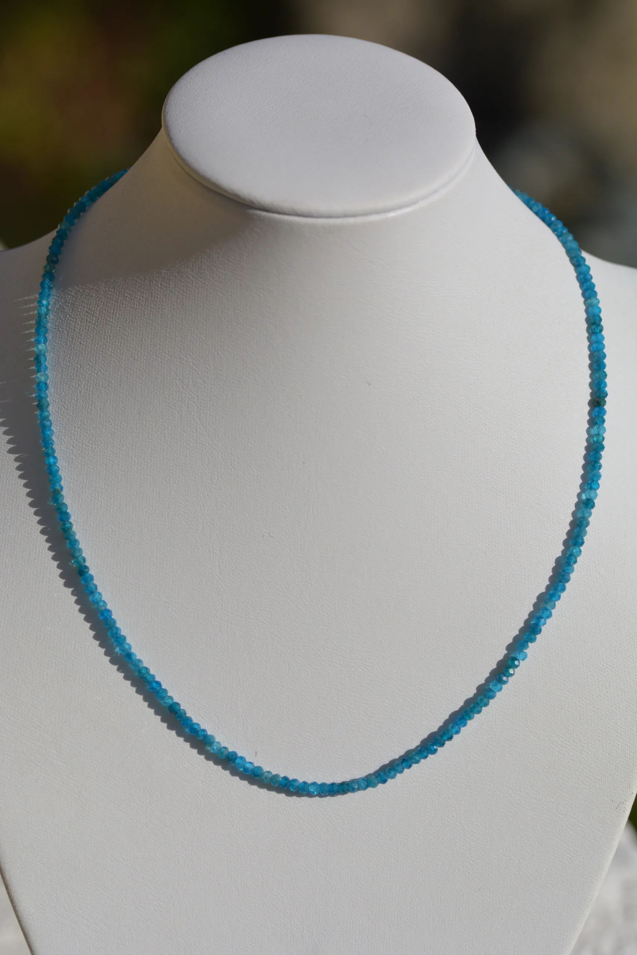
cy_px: 478
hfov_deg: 8.7
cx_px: 318
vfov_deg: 13.0
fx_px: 4178
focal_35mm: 158
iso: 400
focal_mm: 105
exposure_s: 1/4000
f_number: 5.6
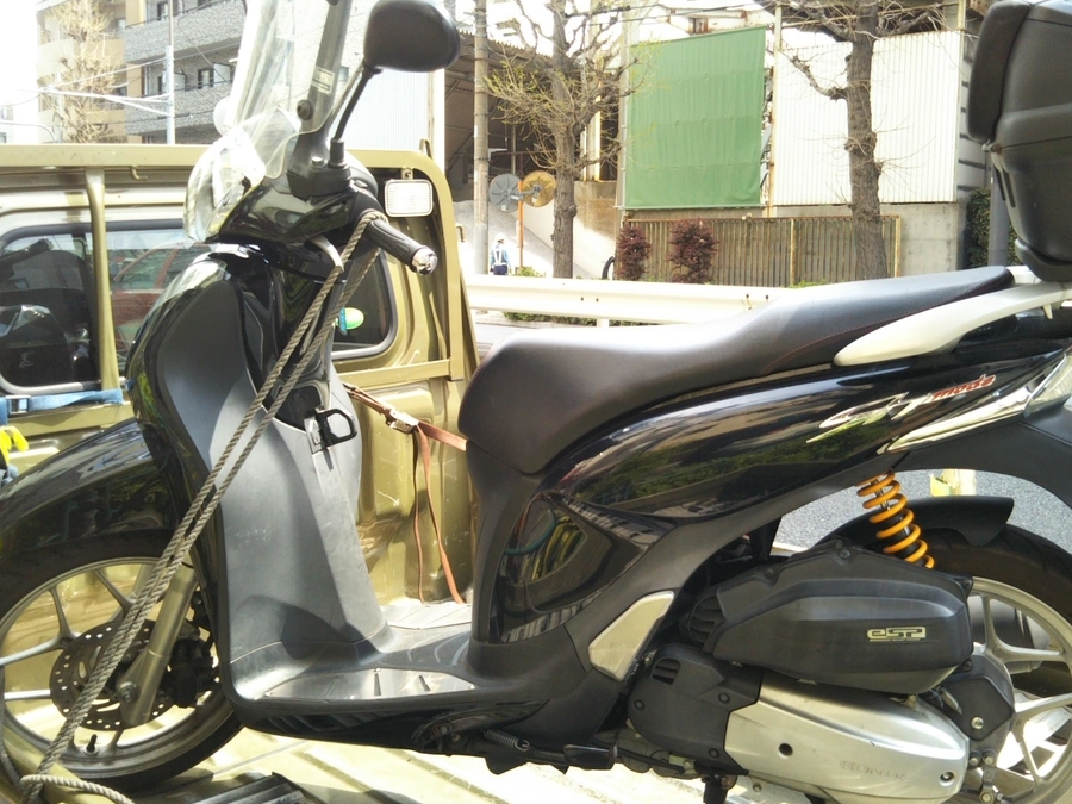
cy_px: 363
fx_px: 1239
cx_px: 575
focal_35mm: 40
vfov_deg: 35.9
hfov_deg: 46.8
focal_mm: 4
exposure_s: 1/185
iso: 36
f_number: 2.2
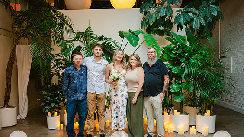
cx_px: 120
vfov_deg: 34.5
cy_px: 80
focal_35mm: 34
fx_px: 220
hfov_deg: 58.0
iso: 1000
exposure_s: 1/250
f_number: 2.8
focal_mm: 31.4
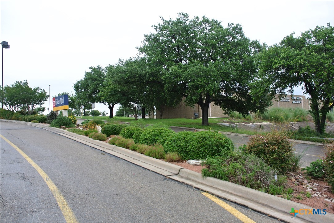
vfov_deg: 48.0
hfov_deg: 67.3
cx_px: 167
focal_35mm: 27
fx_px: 251
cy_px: 112
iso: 160
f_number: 4
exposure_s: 1/250
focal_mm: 10
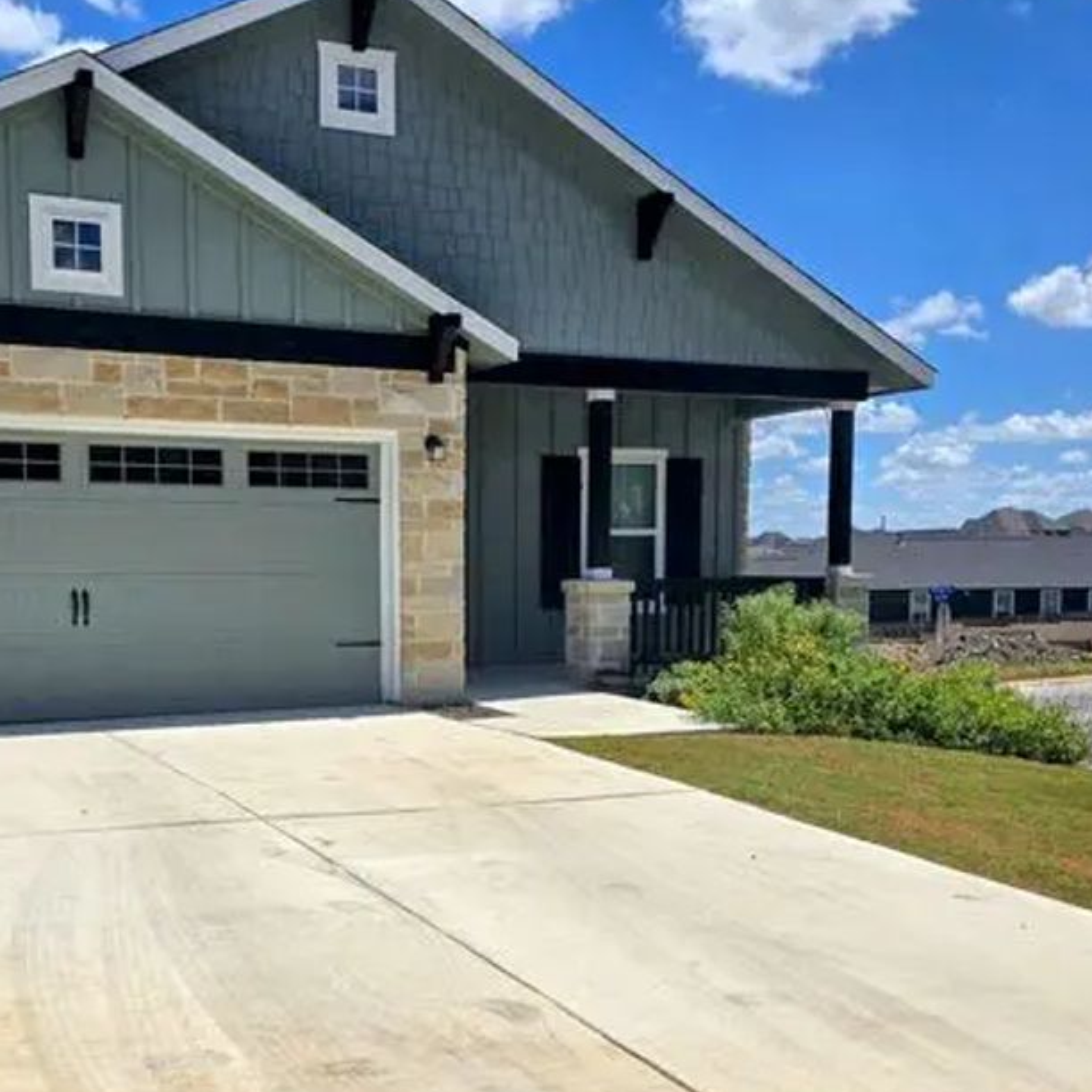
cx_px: 328
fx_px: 1213
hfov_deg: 47.3
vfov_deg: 48.4
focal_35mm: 34
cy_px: 603
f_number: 1.7
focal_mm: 6.3
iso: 12
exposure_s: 1/2000
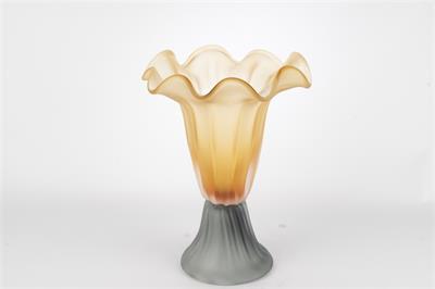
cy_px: 144
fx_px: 688
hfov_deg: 35.1
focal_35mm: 57
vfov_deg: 23.7
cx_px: 218
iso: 100
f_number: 18
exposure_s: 1/100
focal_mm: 37.5
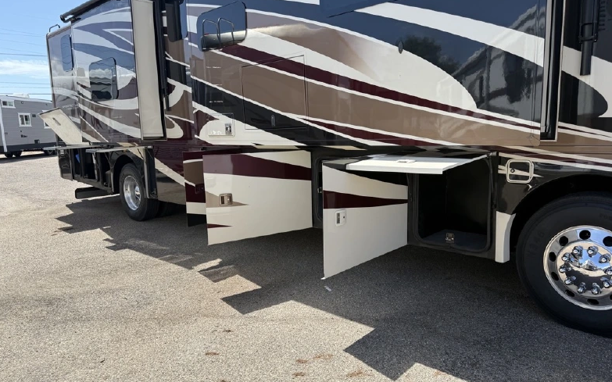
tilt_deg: -8.6
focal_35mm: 26
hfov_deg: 70.4
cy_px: 198
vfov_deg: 47.6
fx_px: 434
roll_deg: +2.6
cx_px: 310
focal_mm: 6.76
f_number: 1.78
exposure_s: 1/2445
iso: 80
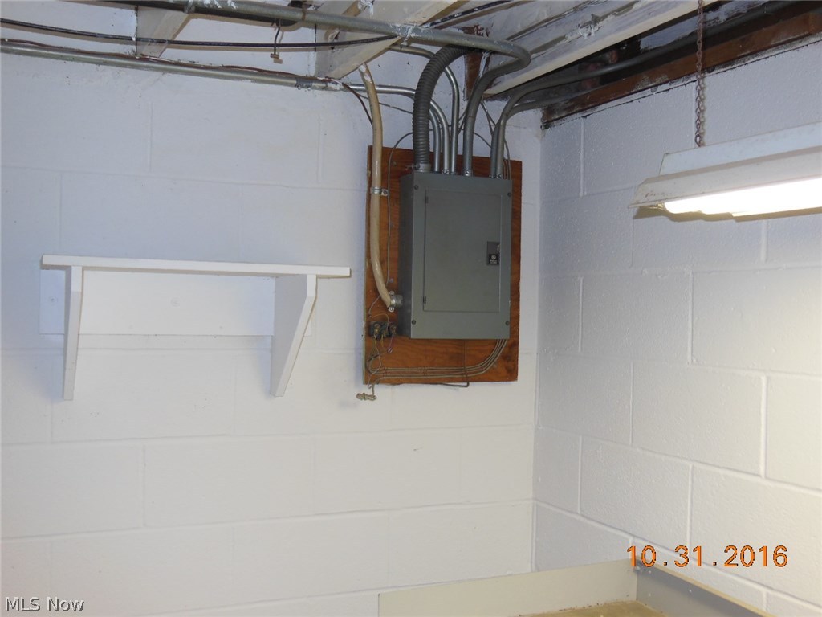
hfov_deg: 47.9
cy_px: 308
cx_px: 411
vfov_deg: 36.8
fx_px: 926
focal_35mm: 39
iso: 200
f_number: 4.1
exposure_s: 1/30
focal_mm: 6.9
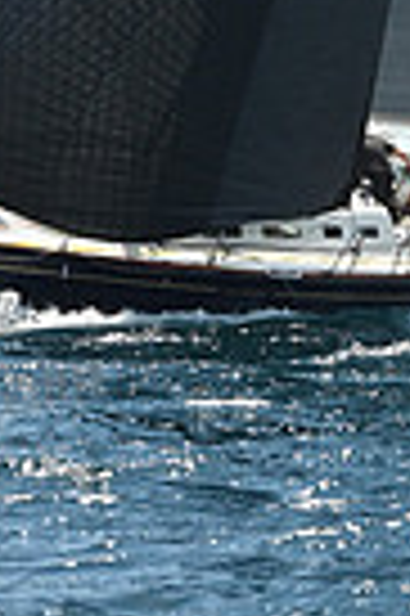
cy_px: -310
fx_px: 6182
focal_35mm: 361
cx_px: 336
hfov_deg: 3.8
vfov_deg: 5.7
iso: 320
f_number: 8
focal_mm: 85
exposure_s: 1/1250
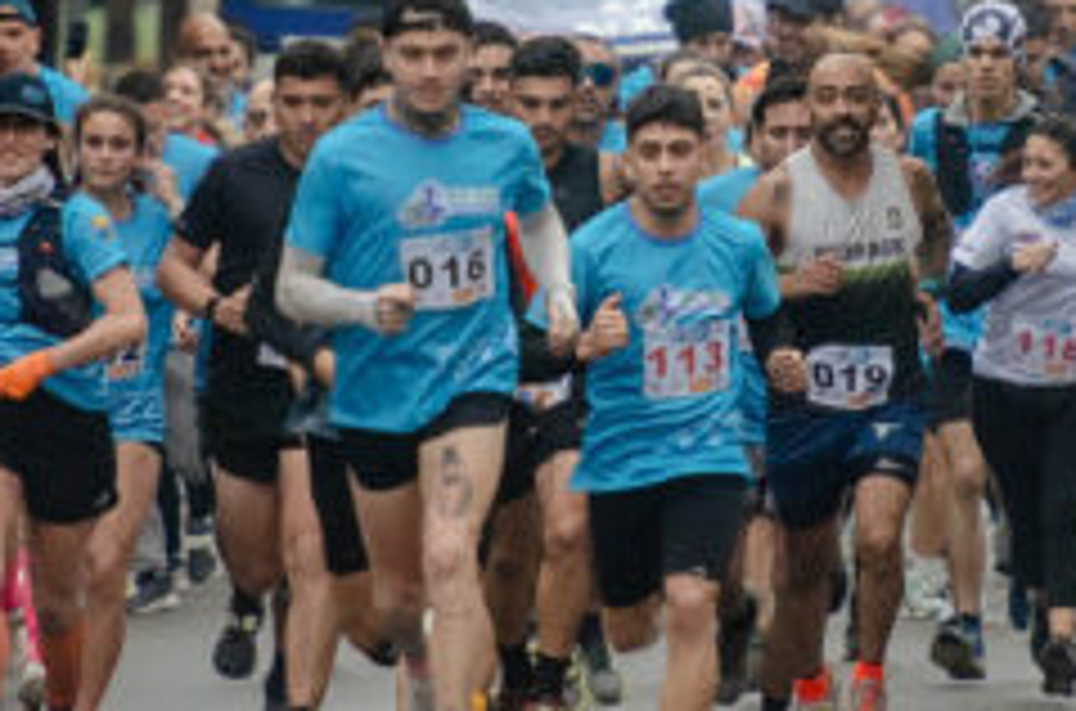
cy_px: 225
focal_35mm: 1286
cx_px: 666
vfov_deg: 1.1
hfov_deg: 1.6
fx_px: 38335
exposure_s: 1/640
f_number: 2.8
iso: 640
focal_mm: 200
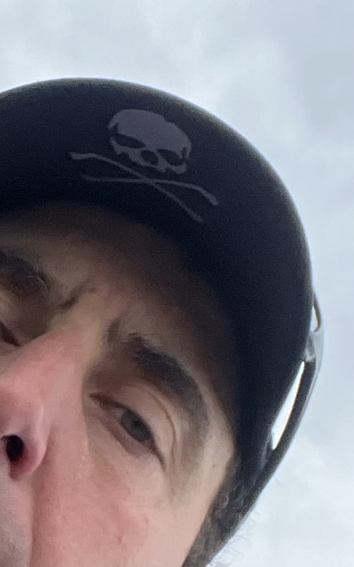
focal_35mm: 104
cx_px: -195
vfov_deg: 19.8
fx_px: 1606
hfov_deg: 12.0
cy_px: 457
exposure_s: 1/344
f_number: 2.2
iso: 32
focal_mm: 2.71
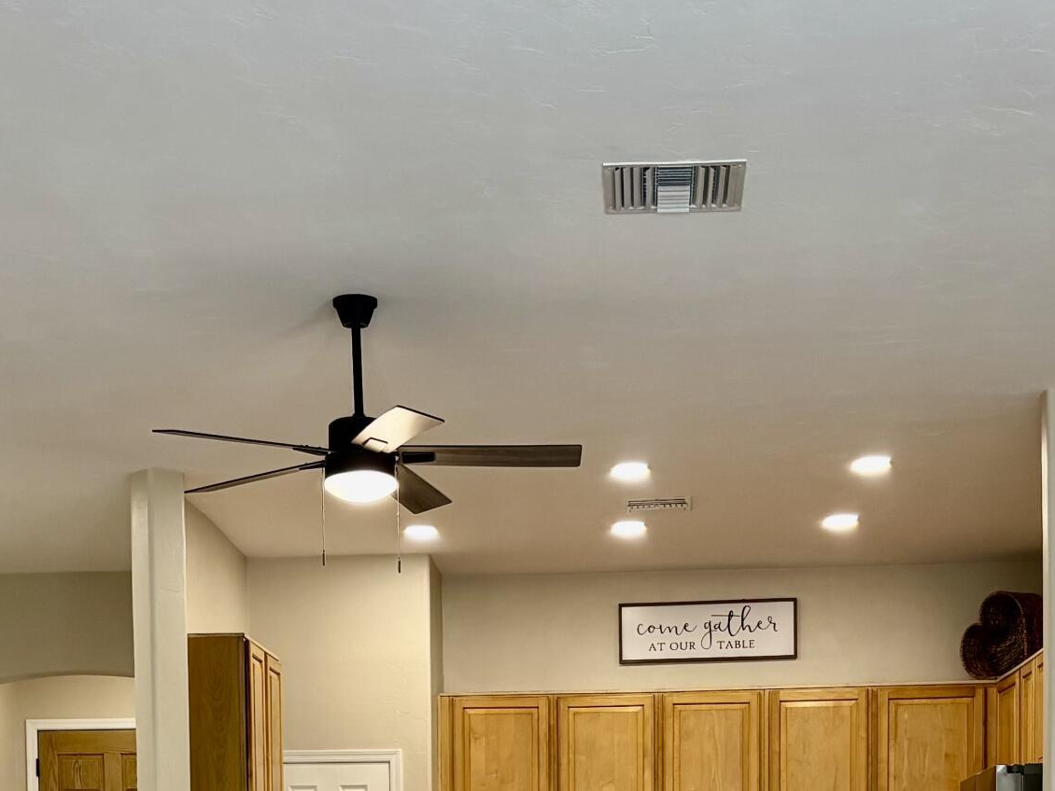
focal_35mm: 69
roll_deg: +0.7
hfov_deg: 28.2
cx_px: 516
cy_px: 1008
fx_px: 2103
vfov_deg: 19.7
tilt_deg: -2.6
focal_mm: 5.96
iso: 125
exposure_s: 1/120
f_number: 1.6
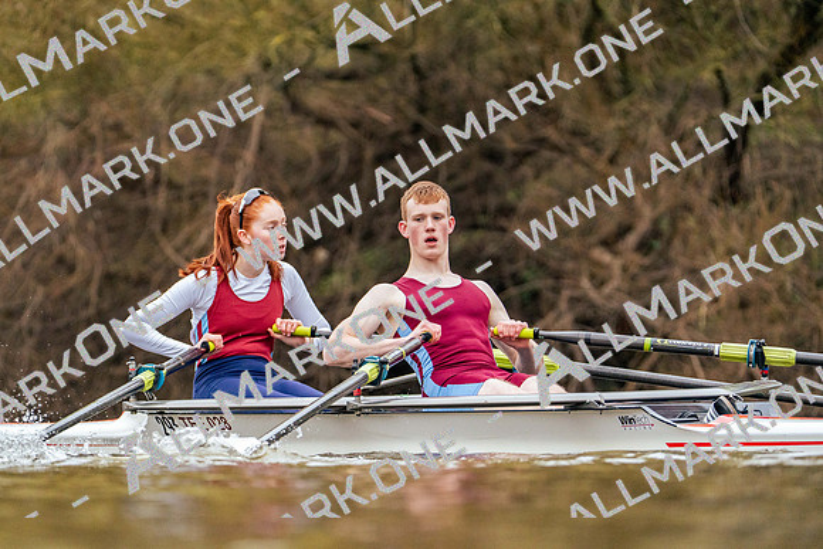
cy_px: 274
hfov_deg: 5.1
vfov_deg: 3.4
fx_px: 9306
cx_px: 412
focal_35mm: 407
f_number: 6.3
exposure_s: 1/2000
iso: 5000
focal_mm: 407
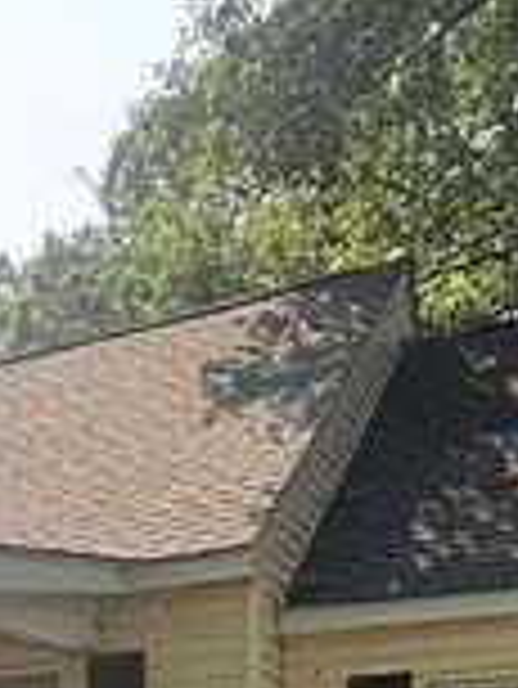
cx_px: -72
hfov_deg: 22.5
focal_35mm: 61
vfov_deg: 25.4
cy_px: 983
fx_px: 1215
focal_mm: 2.22
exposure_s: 1/363
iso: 50
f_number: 2.2
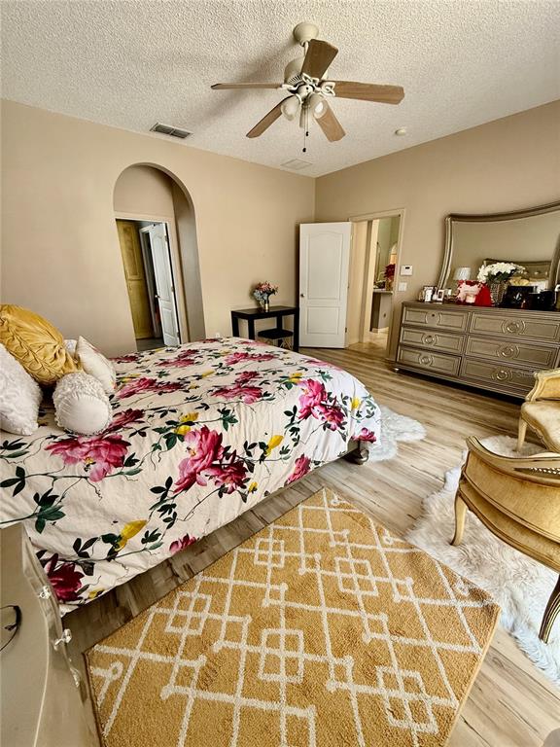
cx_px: 280
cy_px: 374
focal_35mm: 14
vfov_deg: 102.1
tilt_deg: -17.0
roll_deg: +0.5
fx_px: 302
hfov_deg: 85.7
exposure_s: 1/99
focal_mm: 2.22
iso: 250
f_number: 2.2
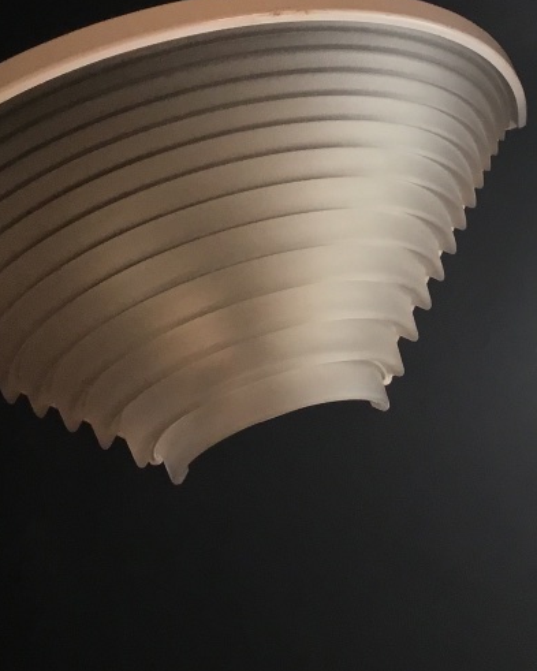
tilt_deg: -64.5
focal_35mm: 74
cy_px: 323
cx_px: 527
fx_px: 1470
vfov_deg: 25.7
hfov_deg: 20.1
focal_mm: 3.3
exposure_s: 1/33
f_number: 2.4
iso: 32
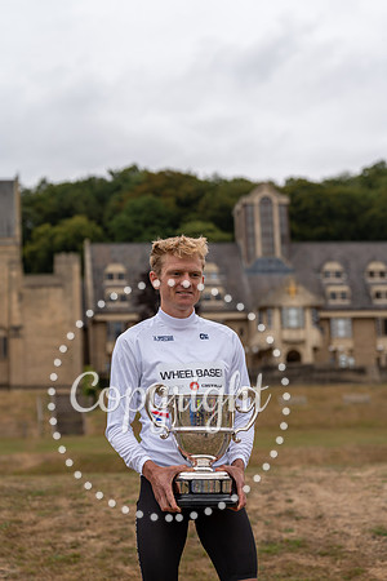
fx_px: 1129
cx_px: 194
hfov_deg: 19.5
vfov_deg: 28.8
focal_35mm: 70
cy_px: 290
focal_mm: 70
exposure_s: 1/1000
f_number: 3.5
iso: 640
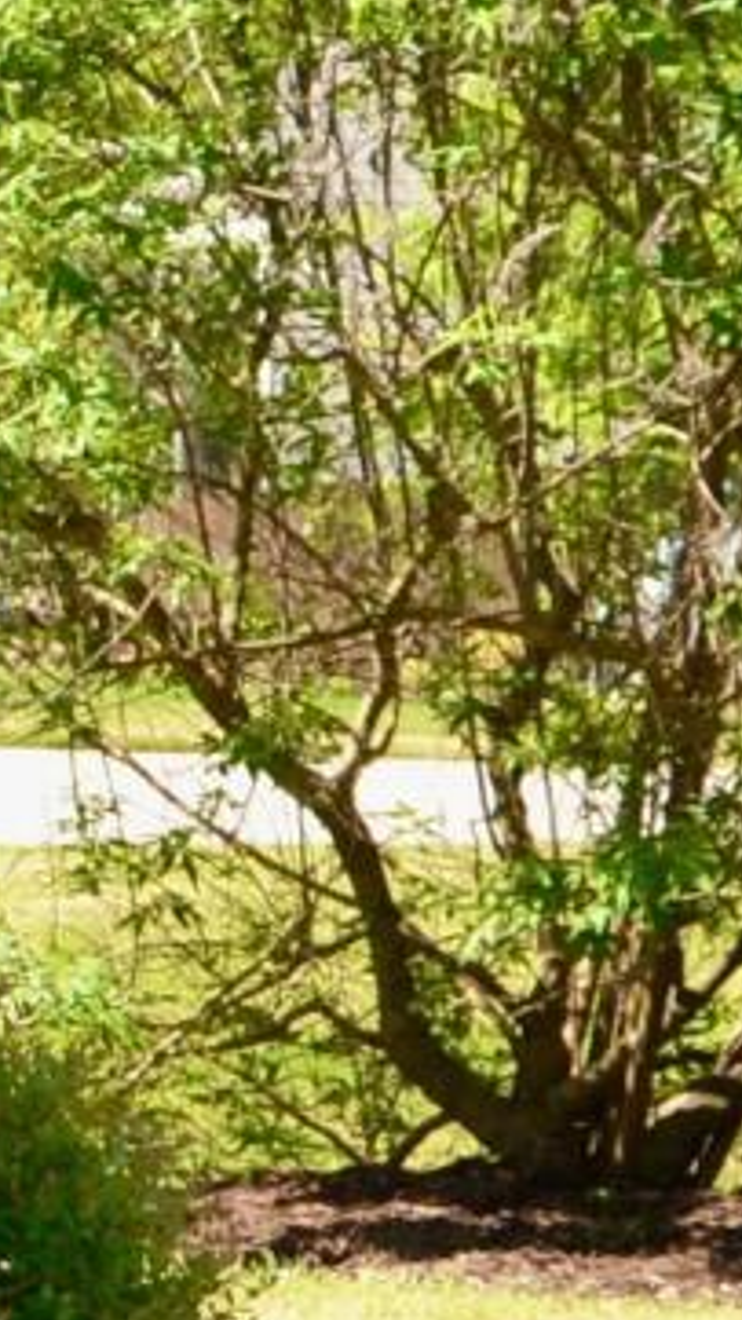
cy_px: 1254
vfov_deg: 9.1
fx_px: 8222
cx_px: -2284
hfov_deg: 4.7
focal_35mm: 235
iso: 100
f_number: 6.3
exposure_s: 1/200
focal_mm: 18
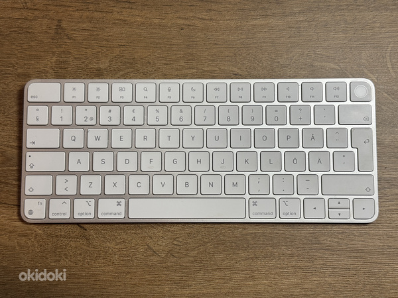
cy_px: 149
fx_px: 552
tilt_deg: -81.9
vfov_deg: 30.3
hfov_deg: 39.7
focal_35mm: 48
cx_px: 199
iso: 80
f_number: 1.78
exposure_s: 1/100
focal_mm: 6.76
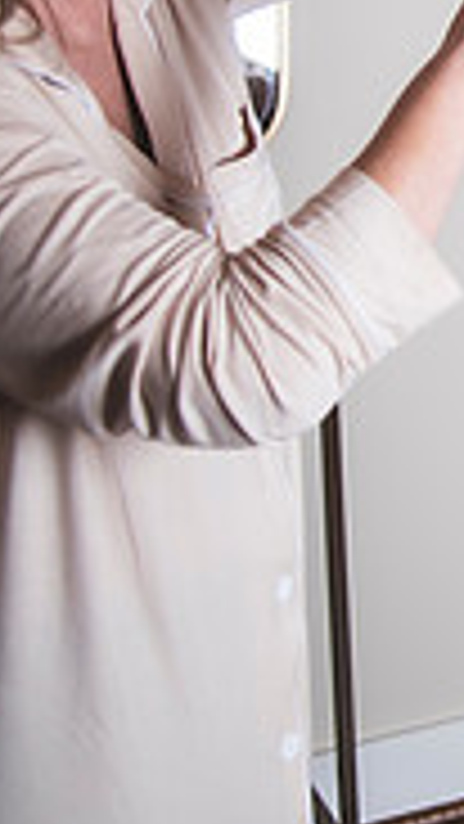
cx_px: 1239
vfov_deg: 21.9
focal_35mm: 93
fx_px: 2033
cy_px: -34
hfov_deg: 10.5
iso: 100
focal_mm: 28
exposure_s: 1/125
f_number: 2.8
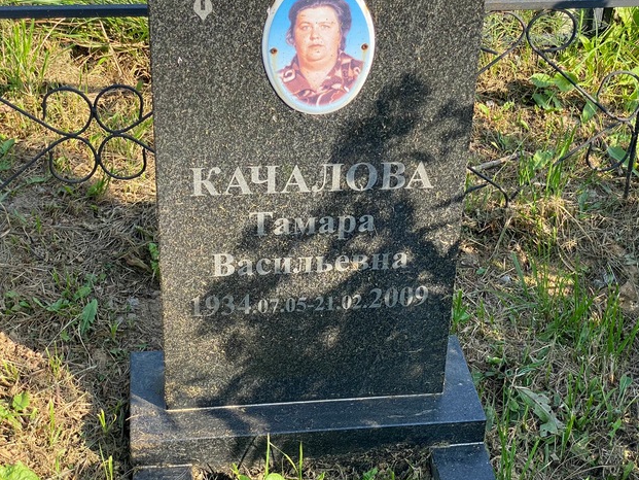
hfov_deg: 28.9
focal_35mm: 67
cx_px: 357
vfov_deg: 21.9
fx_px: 1237
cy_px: 237
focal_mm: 6
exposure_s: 1/444
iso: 20
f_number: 2
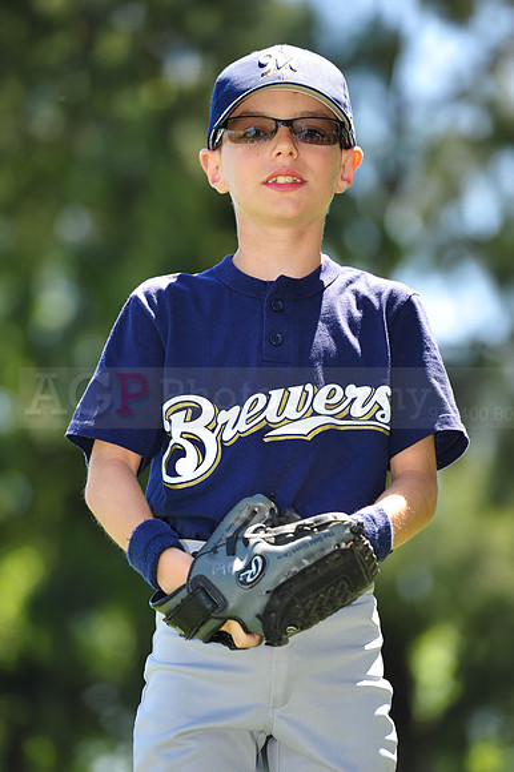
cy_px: 386
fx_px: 4288
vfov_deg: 10.3
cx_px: 257
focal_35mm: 200
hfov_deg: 6.9
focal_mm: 200
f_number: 4
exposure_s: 1/320
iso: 200
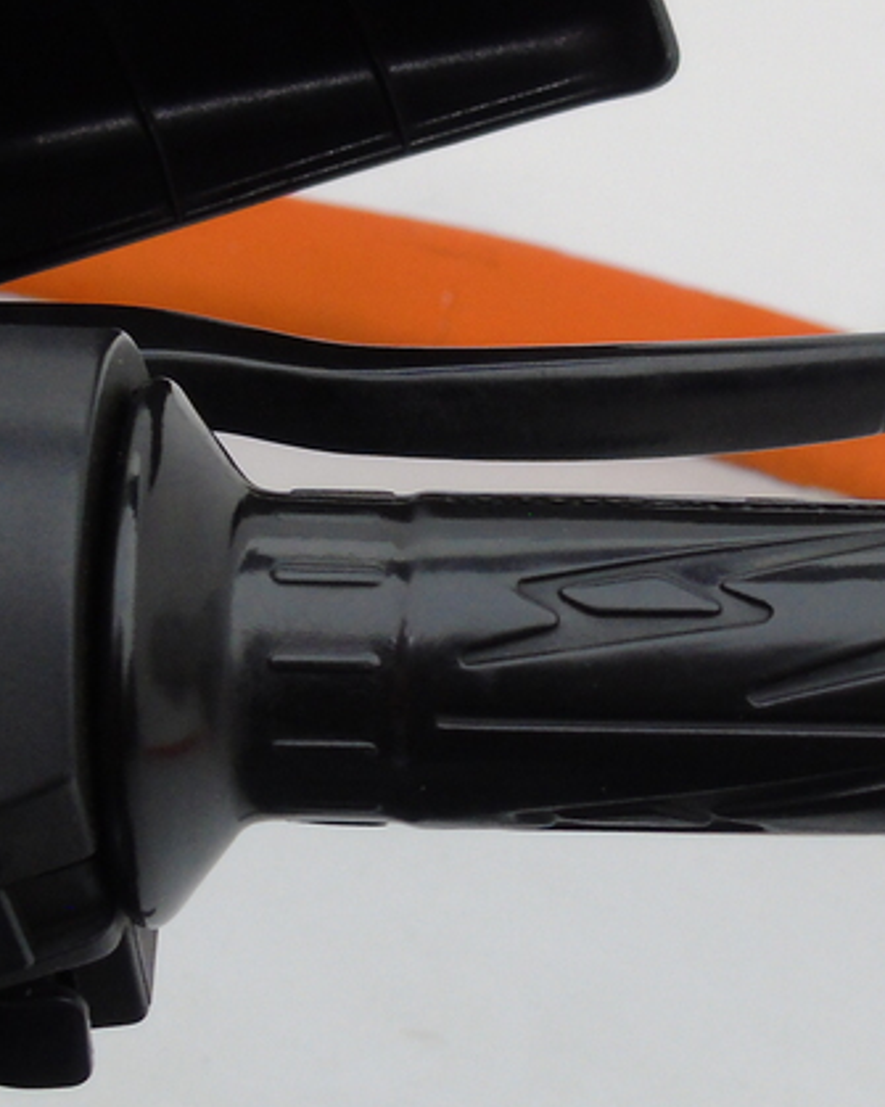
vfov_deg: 23.5
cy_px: 655
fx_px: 2653
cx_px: 571
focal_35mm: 81
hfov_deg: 18.9
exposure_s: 1/30
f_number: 3.6
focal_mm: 5.2
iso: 160
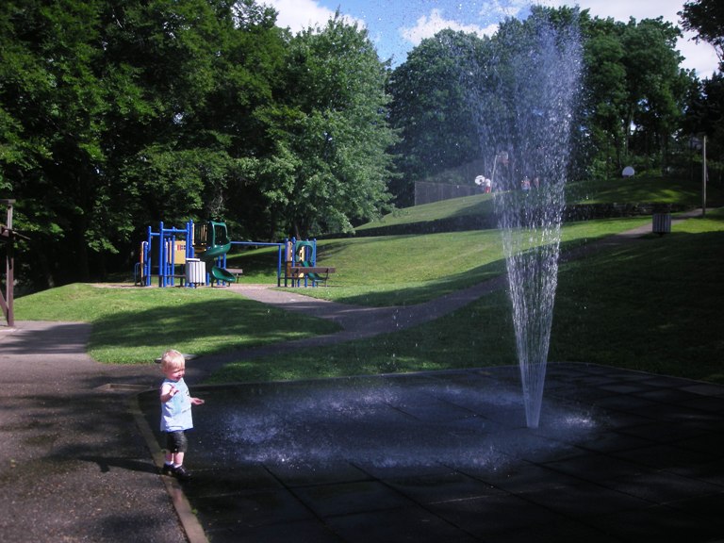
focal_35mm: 35
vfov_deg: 40.7
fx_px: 732
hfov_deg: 52.6
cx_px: 362
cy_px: 272
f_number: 5.7
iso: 50
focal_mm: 5.7
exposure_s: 1/218
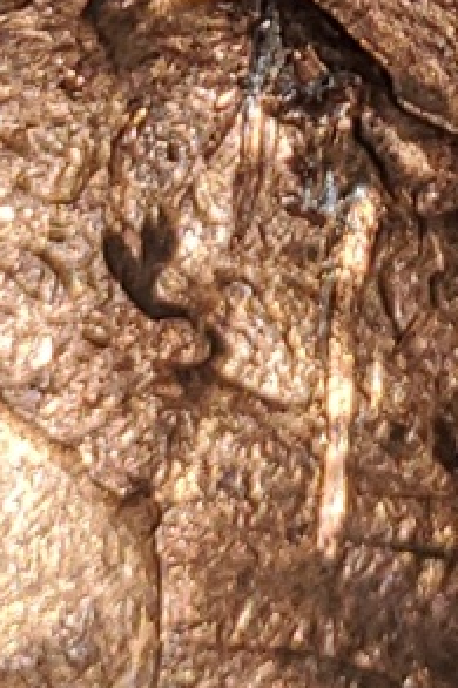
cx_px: 350
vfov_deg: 25.6
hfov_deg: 17.1
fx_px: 1509
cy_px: 427
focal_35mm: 79
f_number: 1.5
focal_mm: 4.3
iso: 50
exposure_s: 1/10000
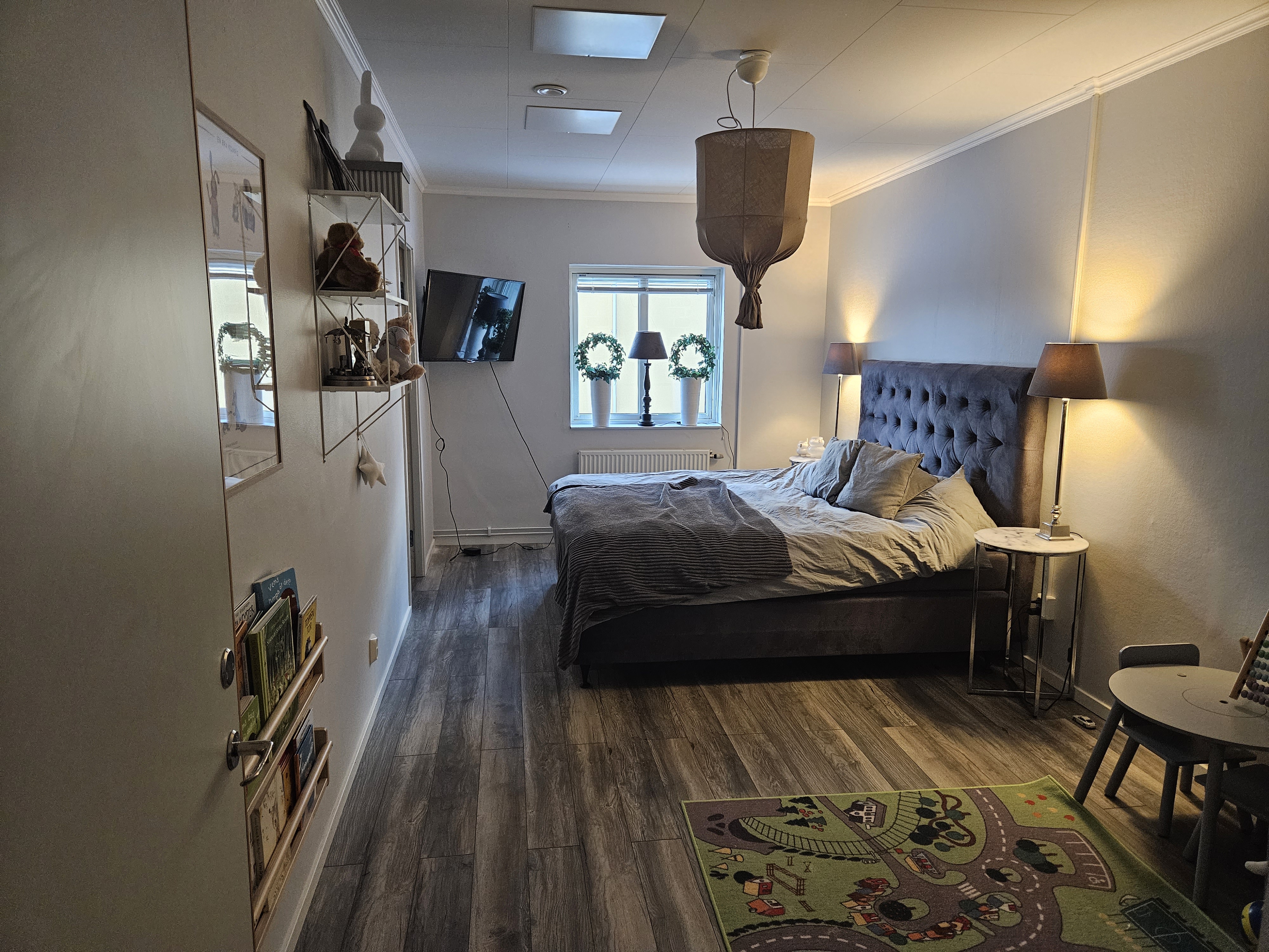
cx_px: 634
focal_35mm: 23
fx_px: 843
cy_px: 476
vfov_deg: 58.9
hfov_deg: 73.9
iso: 500
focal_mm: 5.4
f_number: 1.8
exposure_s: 1/100
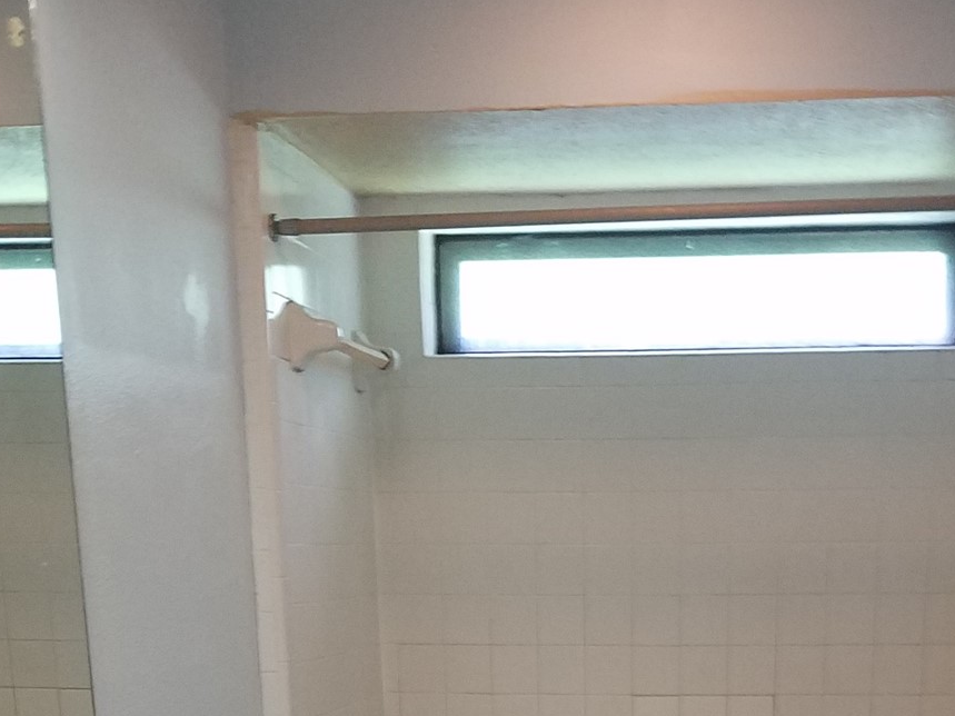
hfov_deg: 31.0
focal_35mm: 62
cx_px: 630
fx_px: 1710
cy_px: 1074
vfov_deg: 20.3
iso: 160
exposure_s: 1/30
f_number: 1.7
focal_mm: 4.2
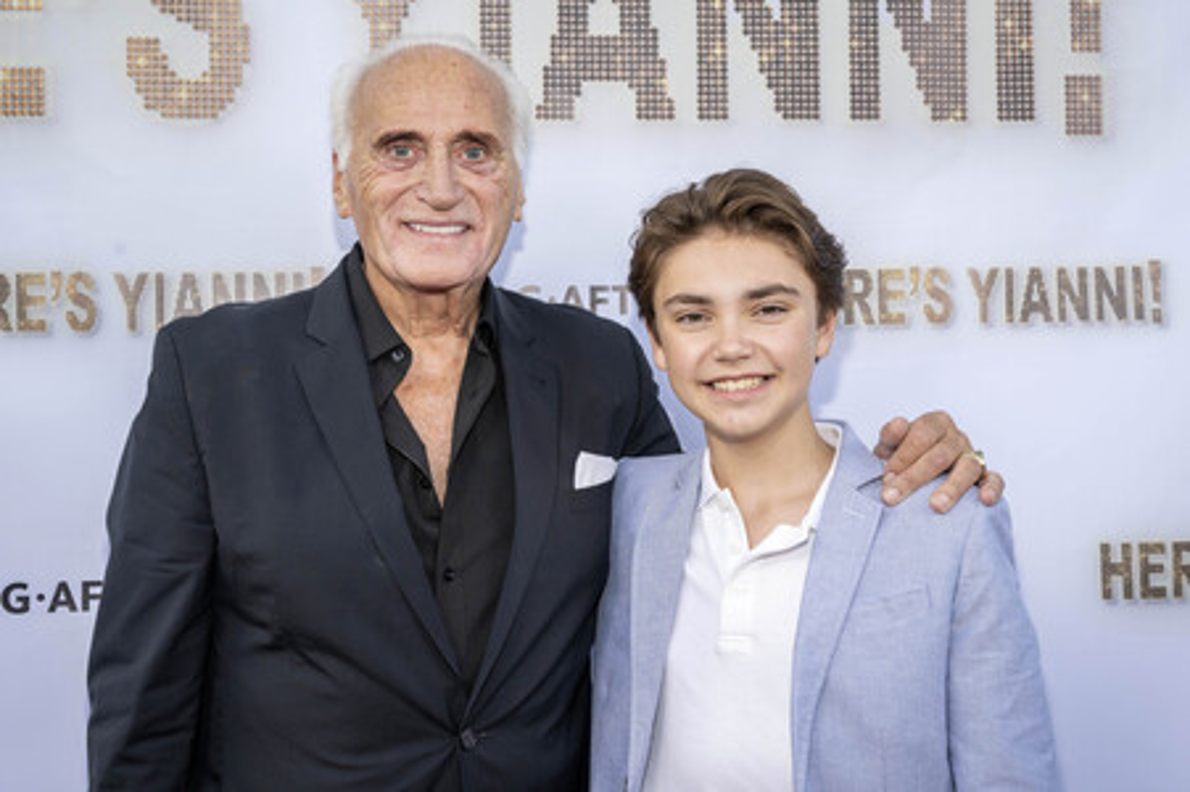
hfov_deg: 43.6
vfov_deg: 29.8
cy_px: 396
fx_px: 1486
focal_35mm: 45
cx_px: 595
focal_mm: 45
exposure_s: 1/160
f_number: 6.3
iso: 400
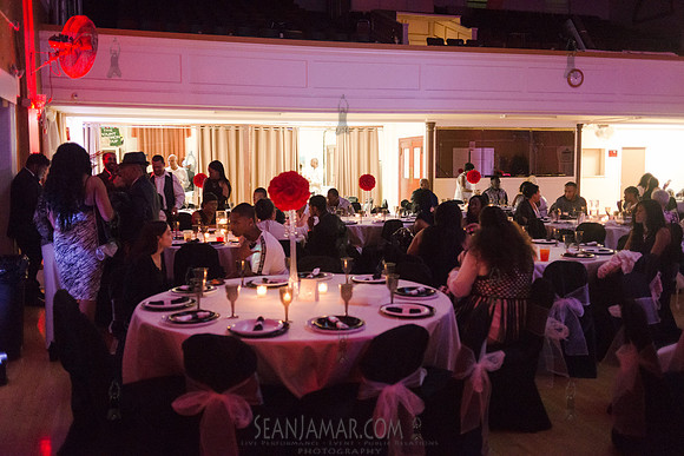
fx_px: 665
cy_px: 228
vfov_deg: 37.9
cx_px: 342
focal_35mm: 35
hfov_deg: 54.4
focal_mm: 35
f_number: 2.8
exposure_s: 1/100
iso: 4000
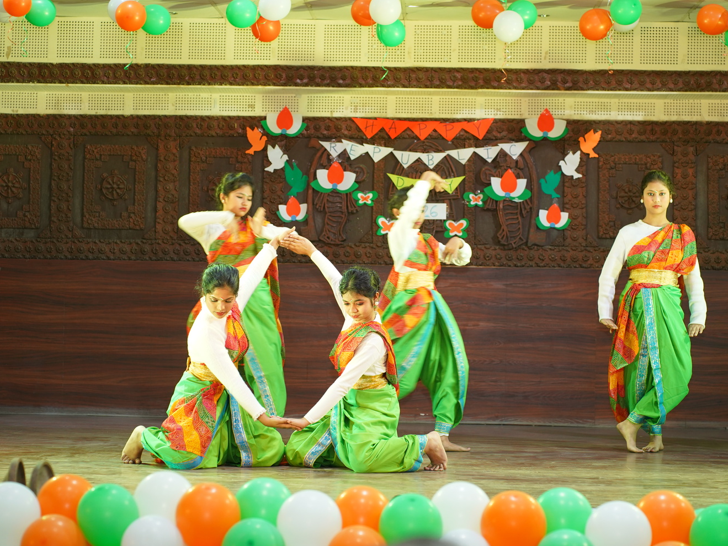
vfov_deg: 18.0
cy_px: 274
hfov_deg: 23.8
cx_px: 350
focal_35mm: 82
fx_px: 1724
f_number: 3.5
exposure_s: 1/100
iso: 1000
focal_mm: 75
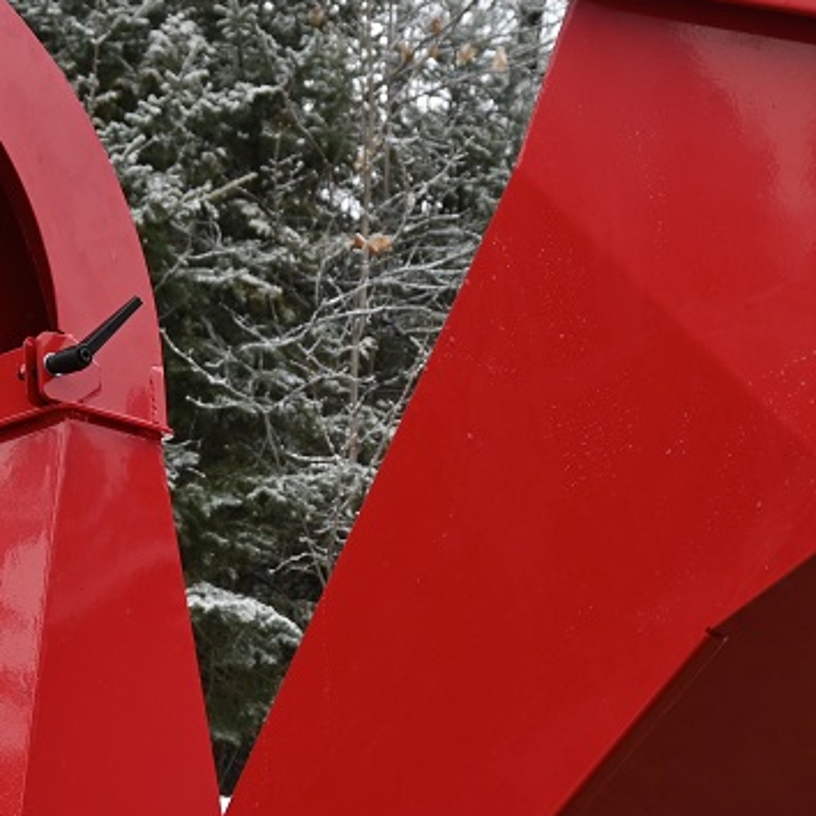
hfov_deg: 17.3
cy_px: 762
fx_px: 2676
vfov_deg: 17.1
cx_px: 387
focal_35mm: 100
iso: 200
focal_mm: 25
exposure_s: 1/250
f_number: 5
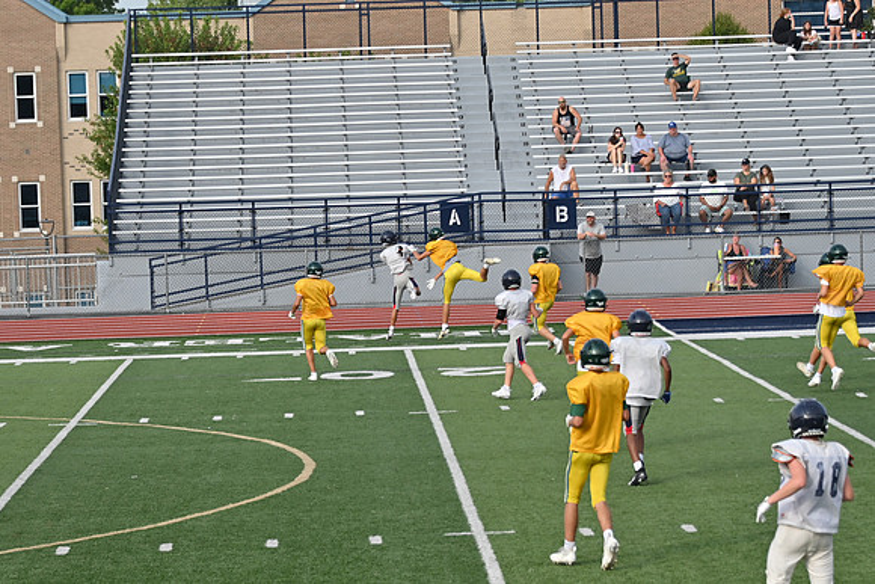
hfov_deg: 12.2
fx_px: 4084
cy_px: 292
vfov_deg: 8.2
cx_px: 438
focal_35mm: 168
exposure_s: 1/800
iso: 160
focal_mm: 112
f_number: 5.3
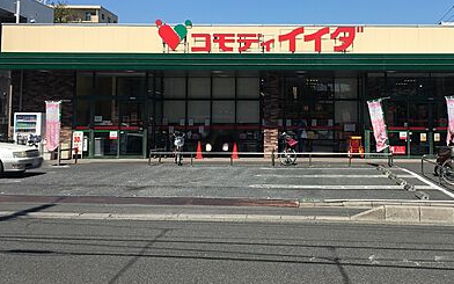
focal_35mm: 47
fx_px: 582
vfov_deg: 27.1
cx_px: 299
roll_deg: +0.5
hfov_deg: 42.1
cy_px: 78
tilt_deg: +1.8
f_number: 2.2
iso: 25
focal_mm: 4.15
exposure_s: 1/1832
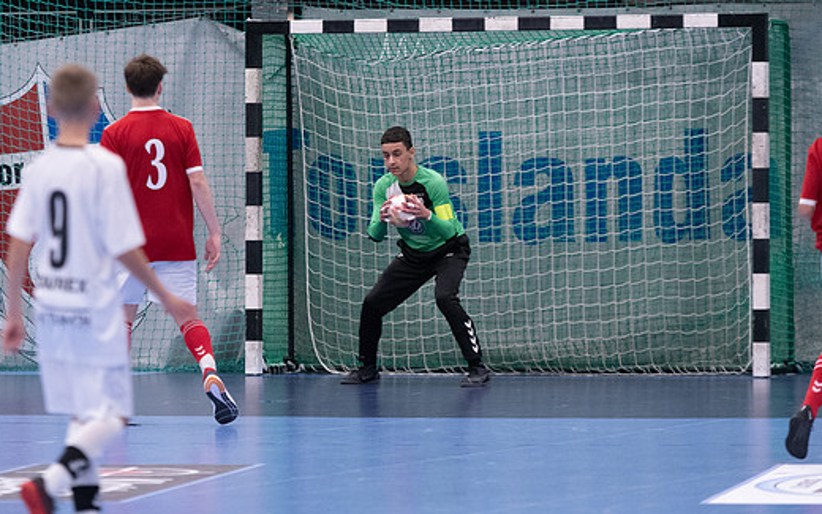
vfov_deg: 4.8
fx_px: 6116
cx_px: 386
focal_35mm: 273
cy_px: 260
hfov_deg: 7.7
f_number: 3.2
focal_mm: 160
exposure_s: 1/400
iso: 6400
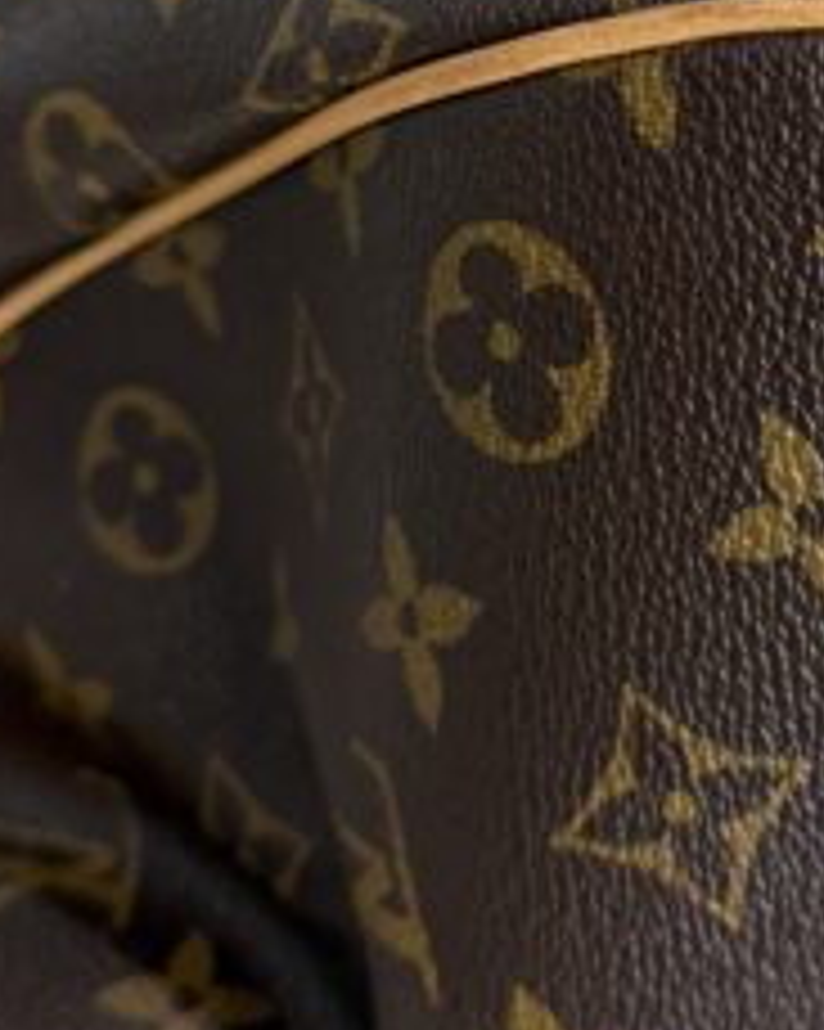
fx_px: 2501
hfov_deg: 18.4
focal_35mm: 82
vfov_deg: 22.6
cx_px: 743
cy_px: 76
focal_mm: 6.76
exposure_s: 1/120
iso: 160
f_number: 1.78
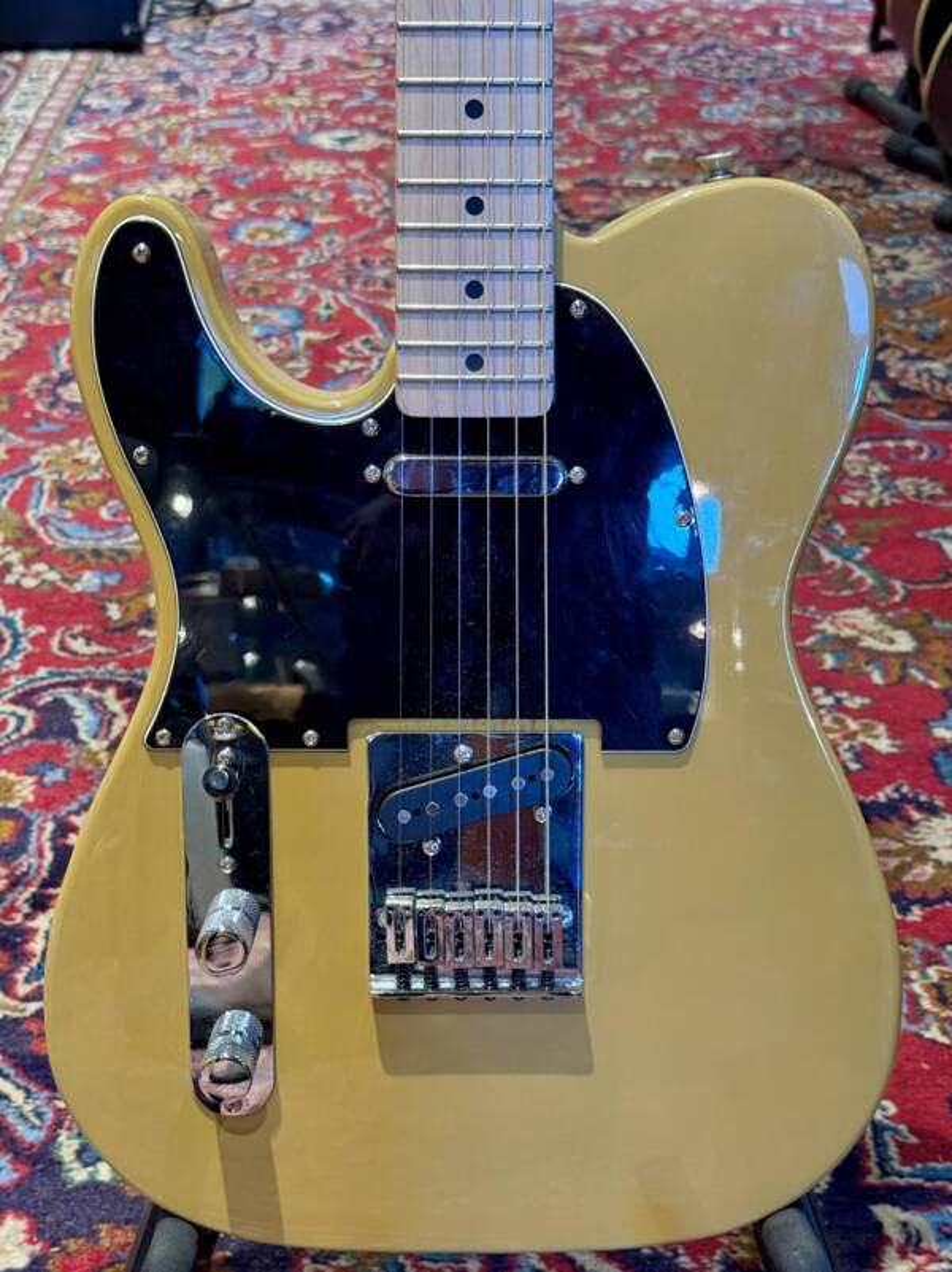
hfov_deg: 30.2
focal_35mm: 48
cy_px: 636
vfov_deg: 39.7
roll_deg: +0.1
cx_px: 476
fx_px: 1762
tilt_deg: -30.0
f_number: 1.78
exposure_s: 1/40
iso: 400
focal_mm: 6.76
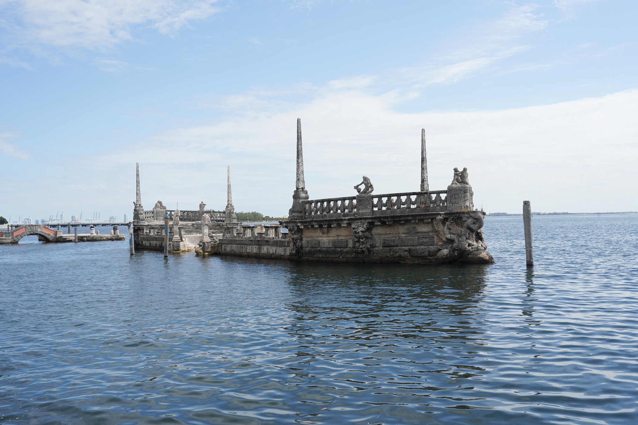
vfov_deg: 36.0
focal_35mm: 37
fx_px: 656
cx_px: 319
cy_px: 212
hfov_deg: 51.9
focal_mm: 37
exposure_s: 1/100
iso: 100
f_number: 14
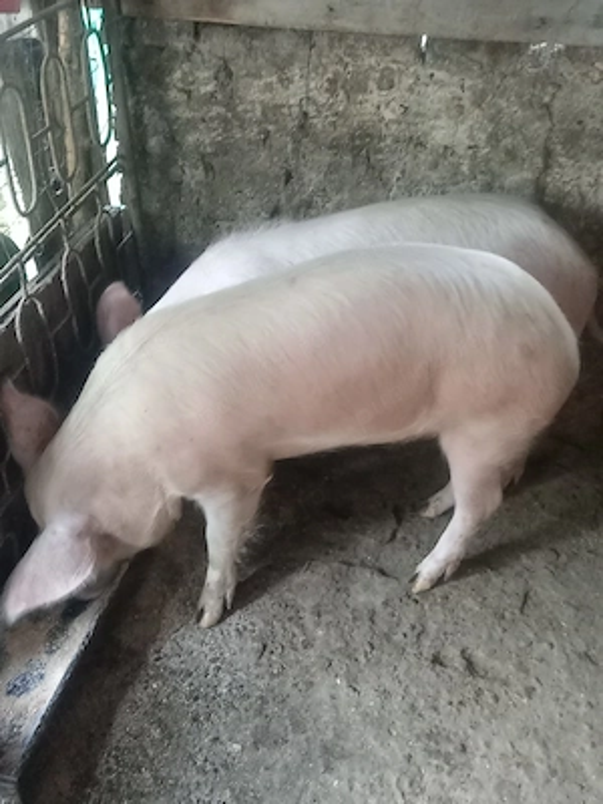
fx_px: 929
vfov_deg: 46.8
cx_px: 302
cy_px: 402
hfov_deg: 36.0
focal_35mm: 40
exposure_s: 1/20
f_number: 1.8
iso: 1018
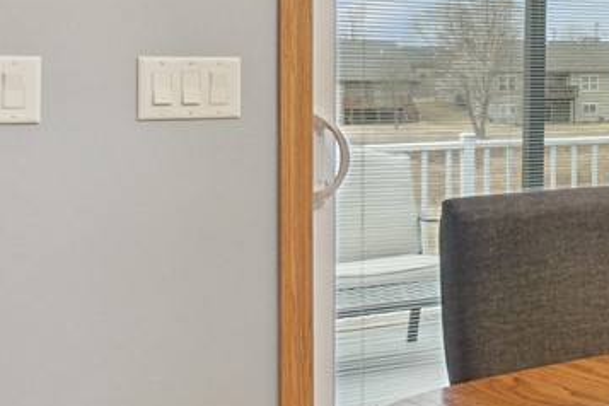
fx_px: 1286
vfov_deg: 17.8
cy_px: 72
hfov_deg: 19.1
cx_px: 1146
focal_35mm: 76
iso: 400
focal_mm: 16
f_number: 8
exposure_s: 1/20
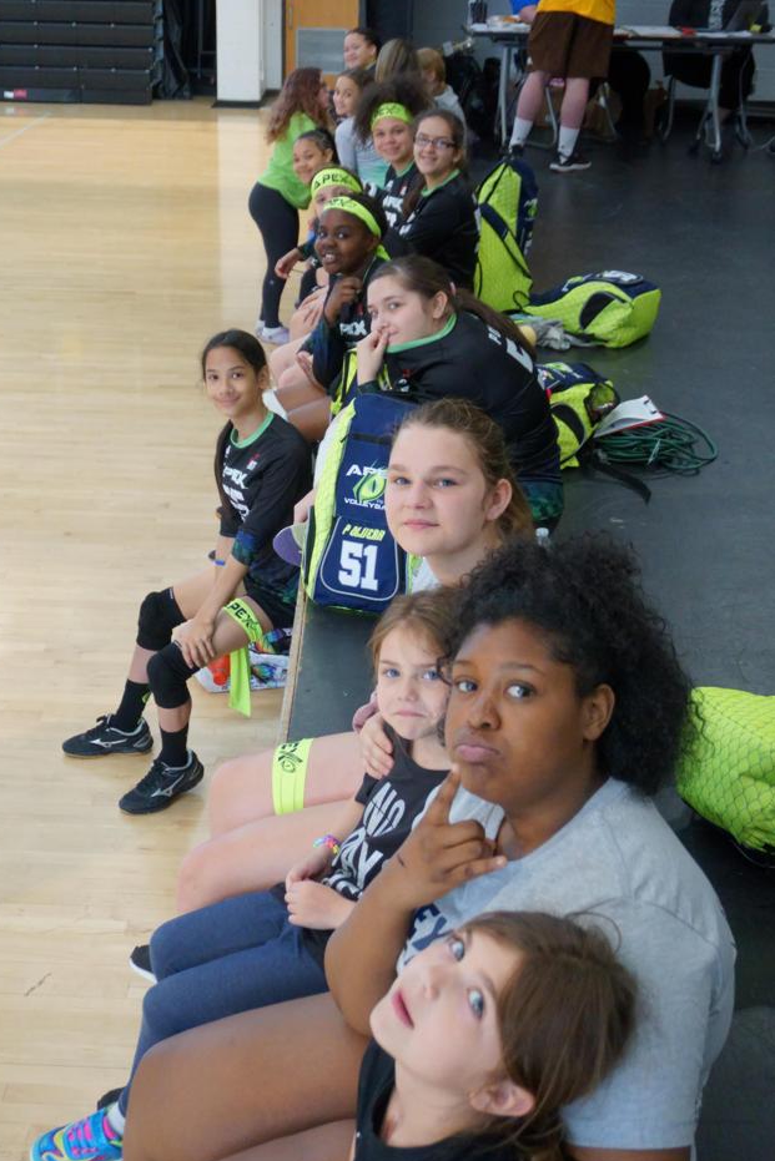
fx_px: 1438
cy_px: 569
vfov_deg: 44.0
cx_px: 350
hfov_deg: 30.1
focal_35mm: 45
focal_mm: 27
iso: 4000
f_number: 4.5
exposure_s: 1/160
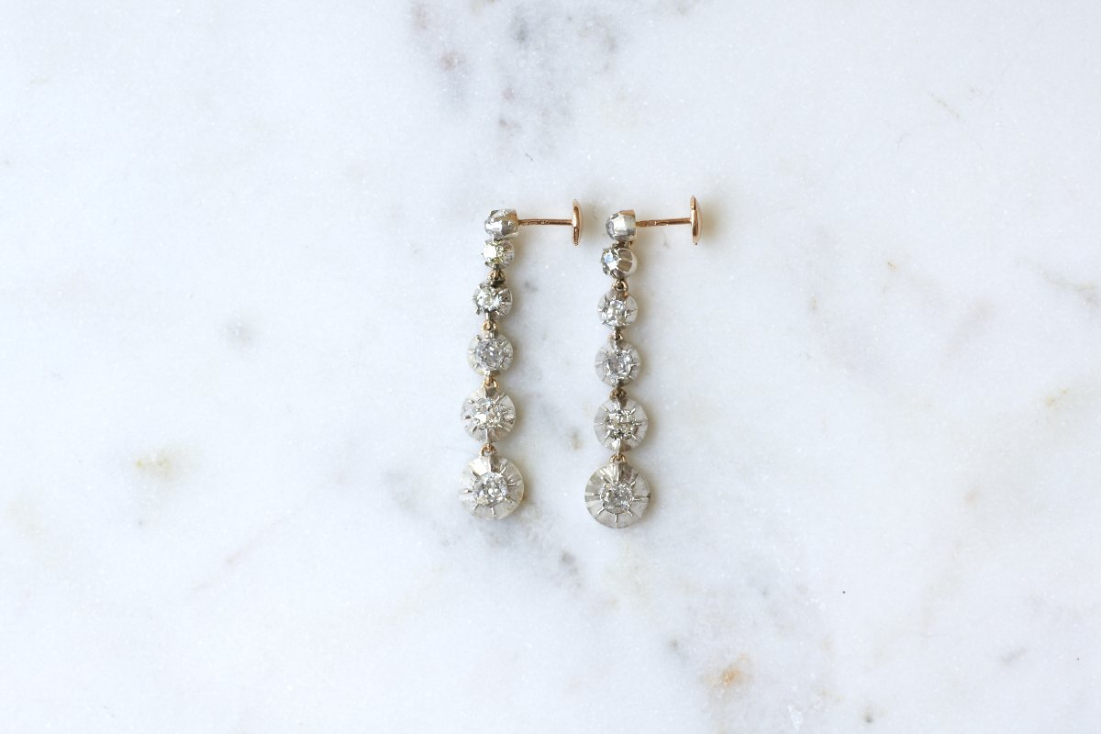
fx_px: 3211
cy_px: 367
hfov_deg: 19.5
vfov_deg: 13.0
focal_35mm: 105
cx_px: 550
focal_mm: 70
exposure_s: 1/160
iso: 200
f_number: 5
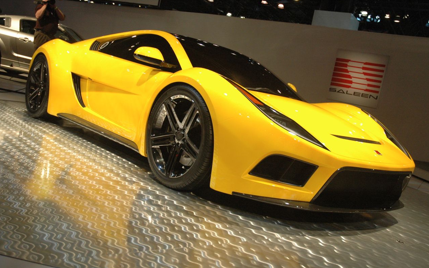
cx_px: 214
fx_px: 450
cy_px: 139
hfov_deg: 50.9
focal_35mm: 39
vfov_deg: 33.2
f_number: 3.8
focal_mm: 25
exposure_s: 1/250
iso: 800
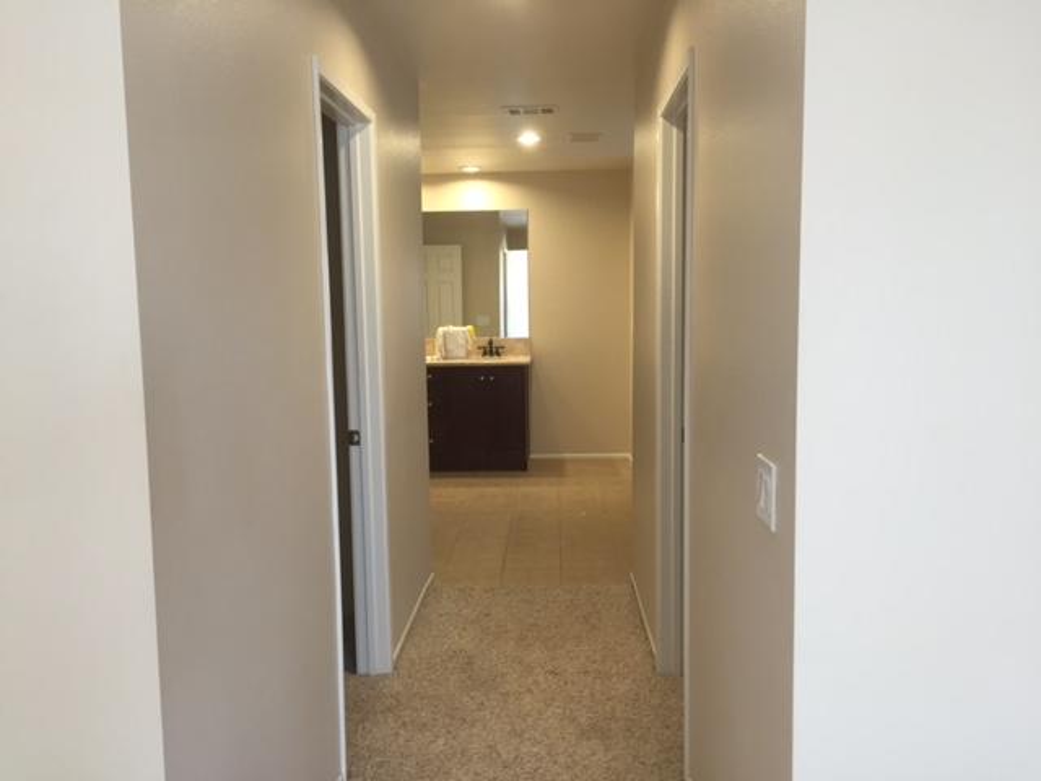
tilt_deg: -7.1
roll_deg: +0.8
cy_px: 390
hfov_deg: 61.7
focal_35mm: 29
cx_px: 520
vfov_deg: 48.2
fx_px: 872
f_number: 2.2
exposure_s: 1/30
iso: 64
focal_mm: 4.15
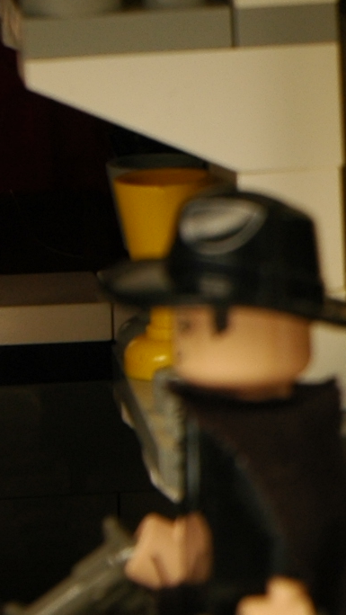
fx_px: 5624
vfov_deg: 6.3
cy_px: 194
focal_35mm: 345
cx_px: 760
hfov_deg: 3.5
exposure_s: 1/60
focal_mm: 50
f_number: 7.1
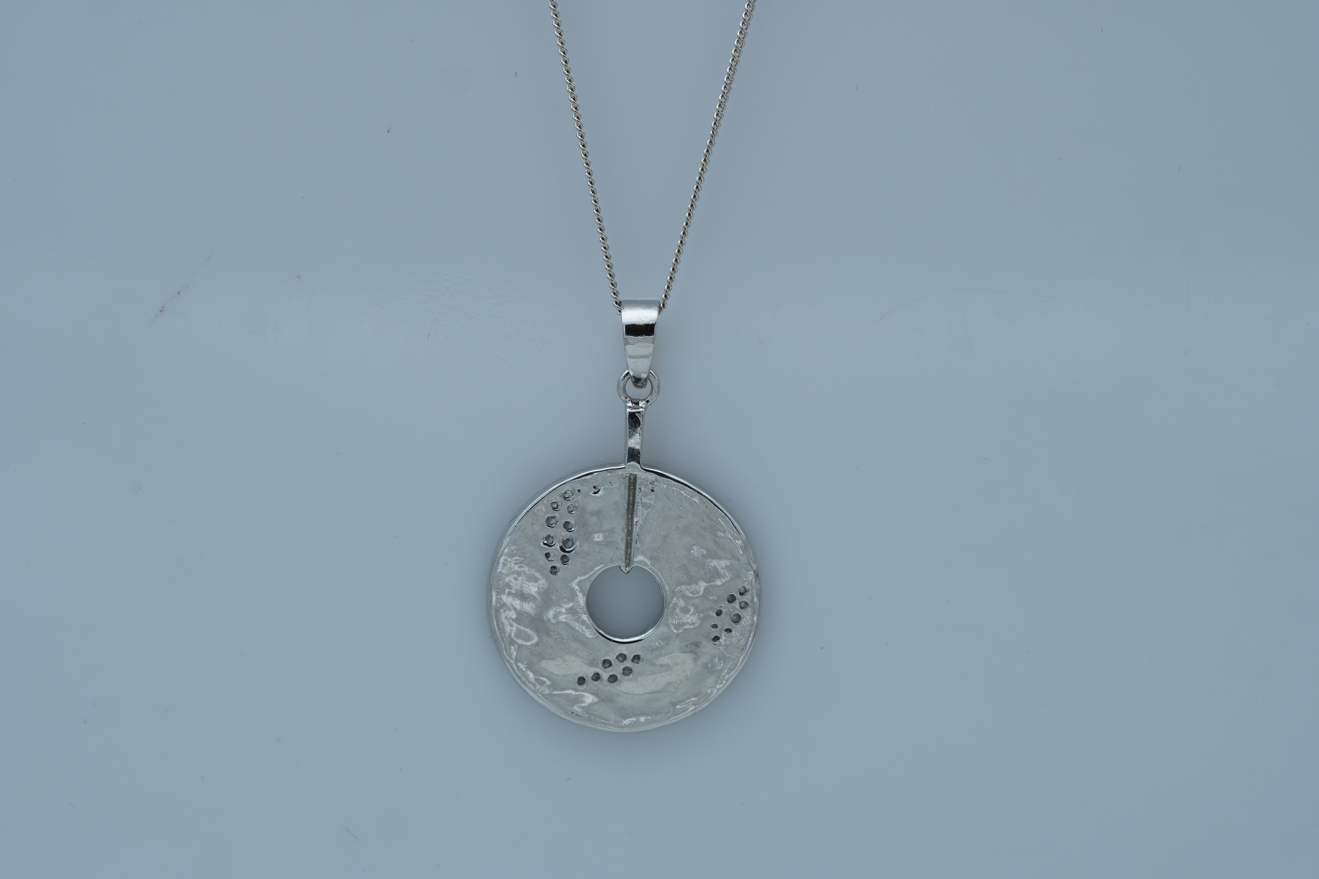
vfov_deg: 10.2
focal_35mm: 135
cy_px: 440
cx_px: 660
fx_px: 4946
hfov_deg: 15.2
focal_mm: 90
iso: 160
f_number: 5.6
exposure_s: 1/80
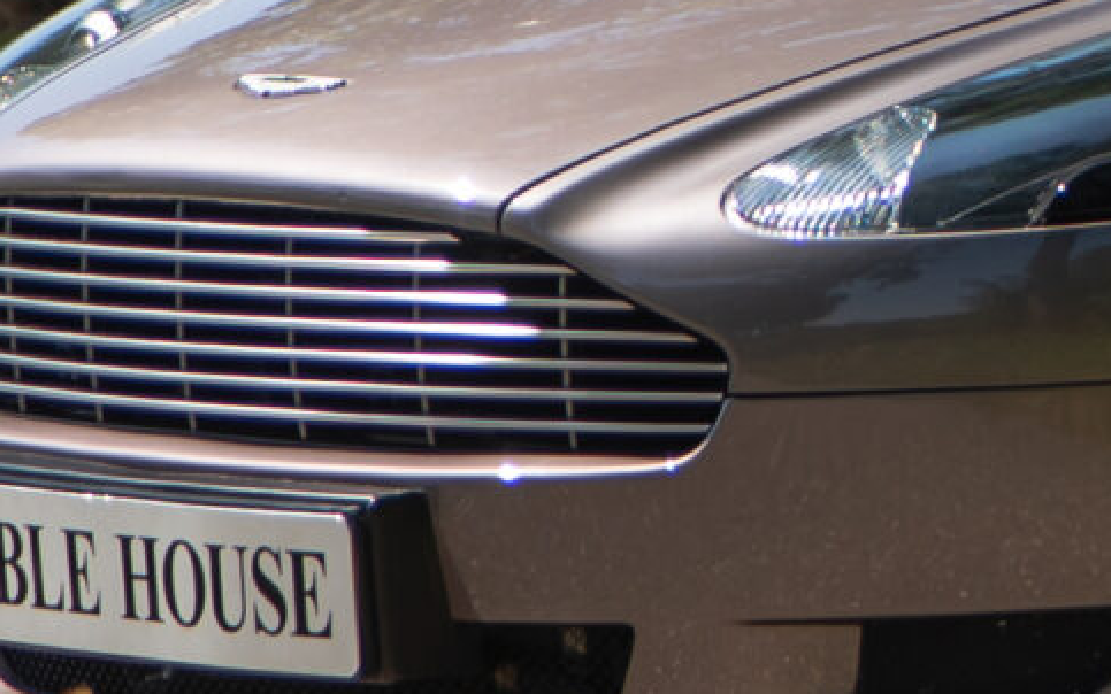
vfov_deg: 3.5
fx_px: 11447
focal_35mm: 378
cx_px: 2316
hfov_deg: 5.4
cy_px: -165
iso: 100
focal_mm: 70
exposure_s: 1/1000
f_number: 4
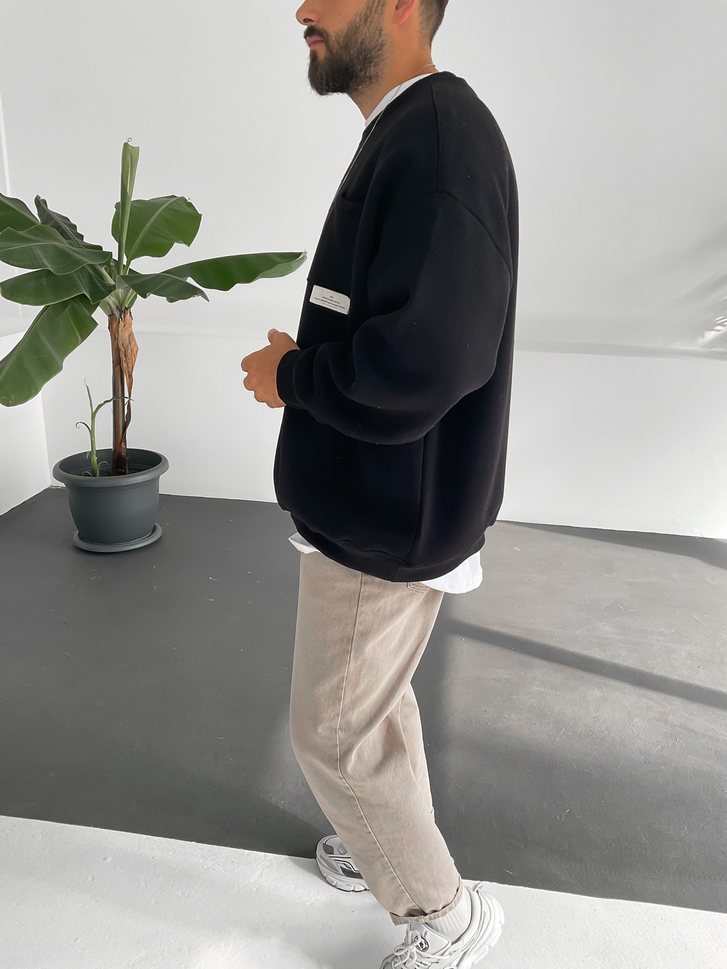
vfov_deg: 61.7
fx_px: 812
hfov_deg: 48.2
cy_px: 484
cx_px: 364
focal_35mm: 29
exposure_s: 1/120
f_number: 1.8
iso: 40
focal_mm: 3
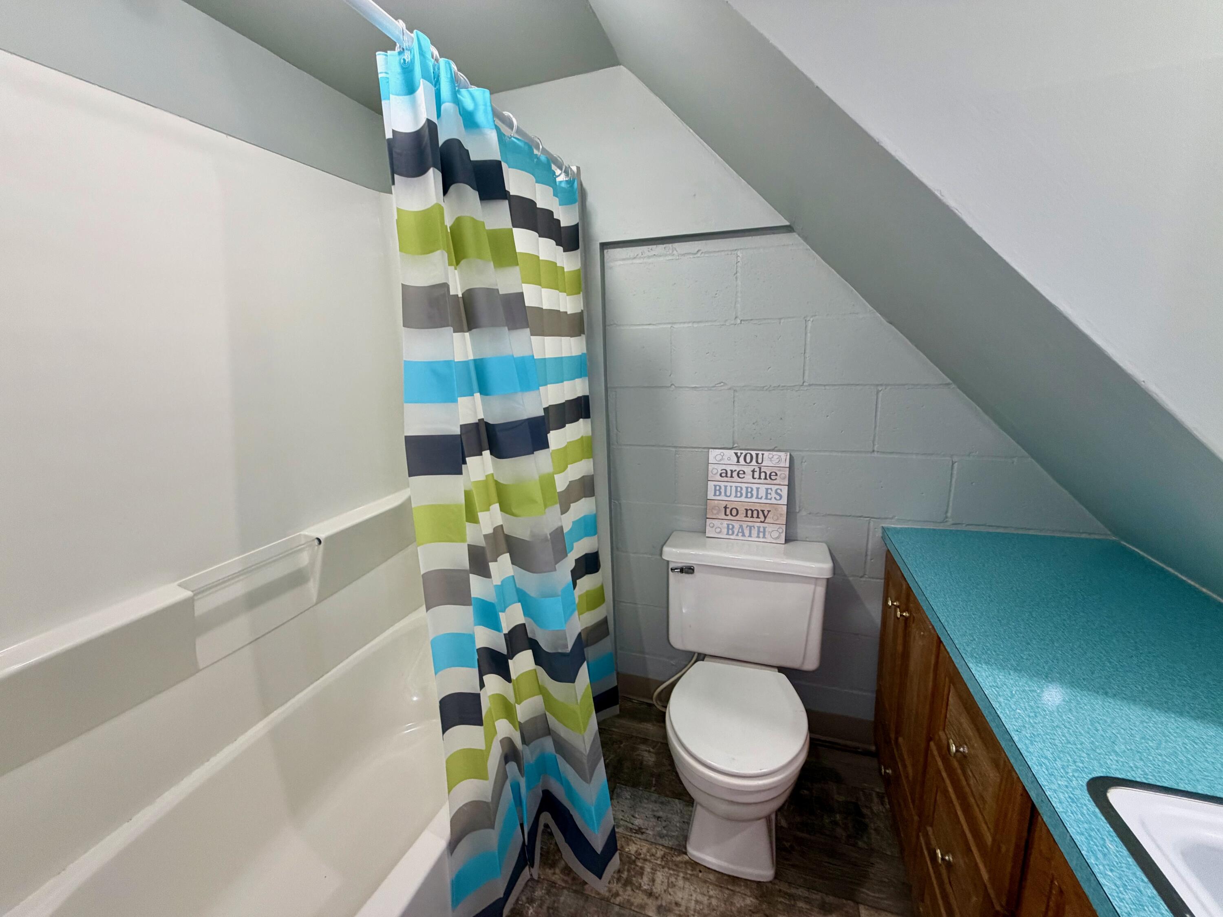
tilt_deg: -13.3
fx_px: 495
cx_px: 612
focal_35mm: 14
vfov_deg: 85.7
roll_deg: +1.9
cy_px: 458
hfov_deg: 102.1
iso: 200
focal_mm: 2.22
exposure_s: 1/60
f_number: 2.2
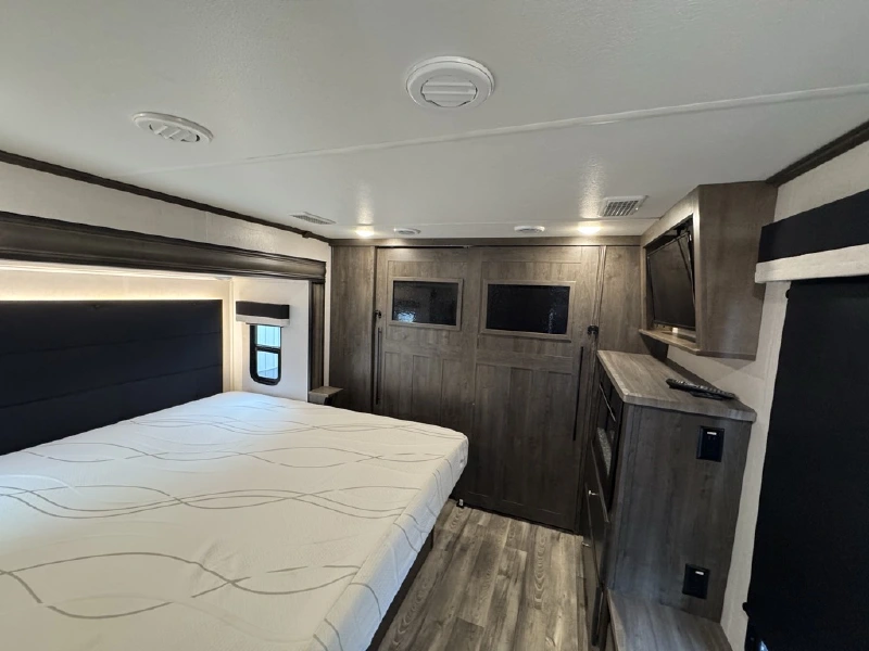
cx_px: 434
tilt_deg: -4.1
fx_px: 351
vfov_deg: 85.7
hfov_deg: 102.1
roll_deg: -2.8
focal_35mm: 14
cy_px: 326
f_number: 2.2
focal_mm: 2.22
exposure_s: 1/60
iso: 320
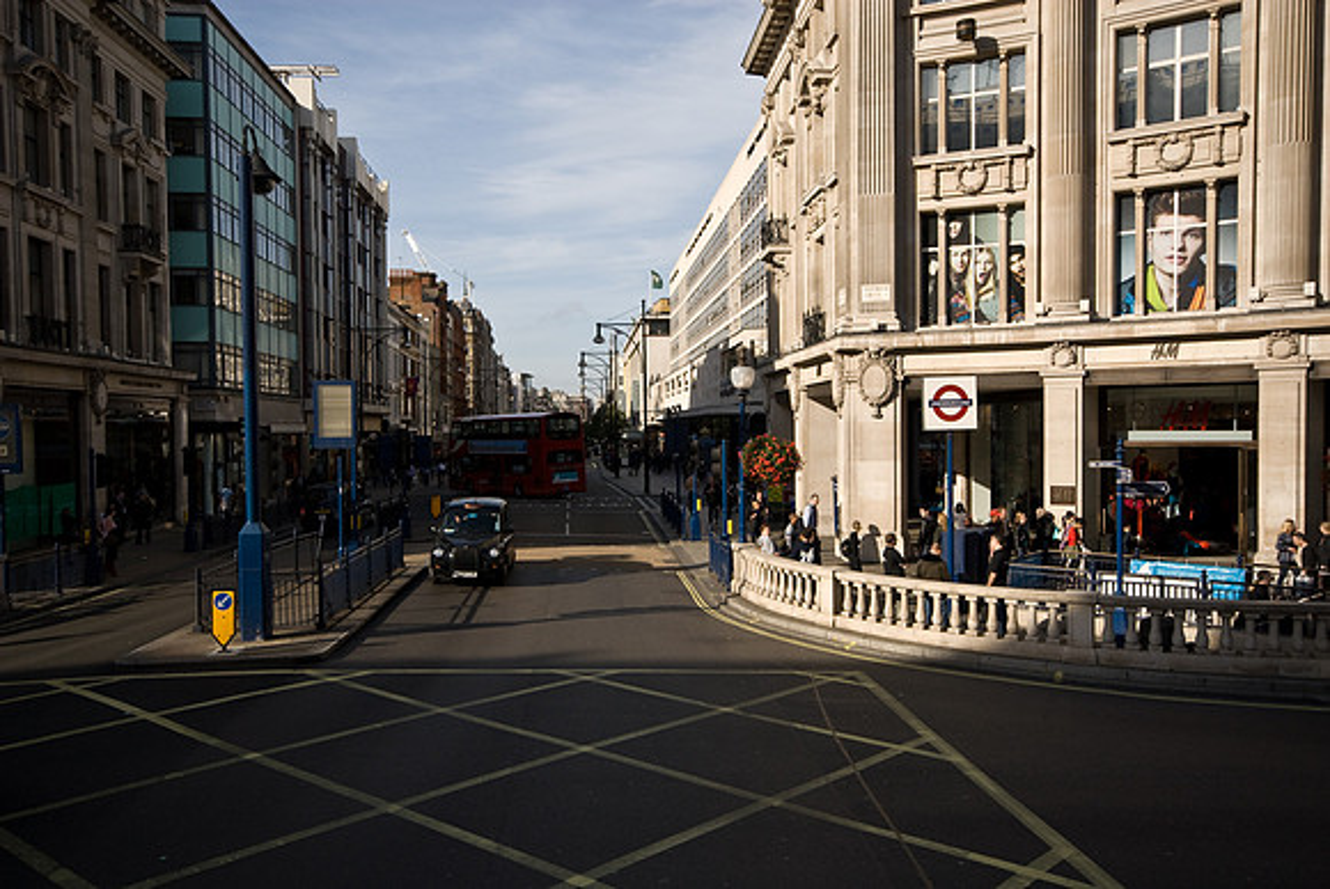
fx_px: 1109
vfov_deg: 43.7
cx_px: 665
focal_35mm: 30
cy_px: 444
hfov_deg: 61.9
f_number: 9
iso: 200
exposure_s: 1/320
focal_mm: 20
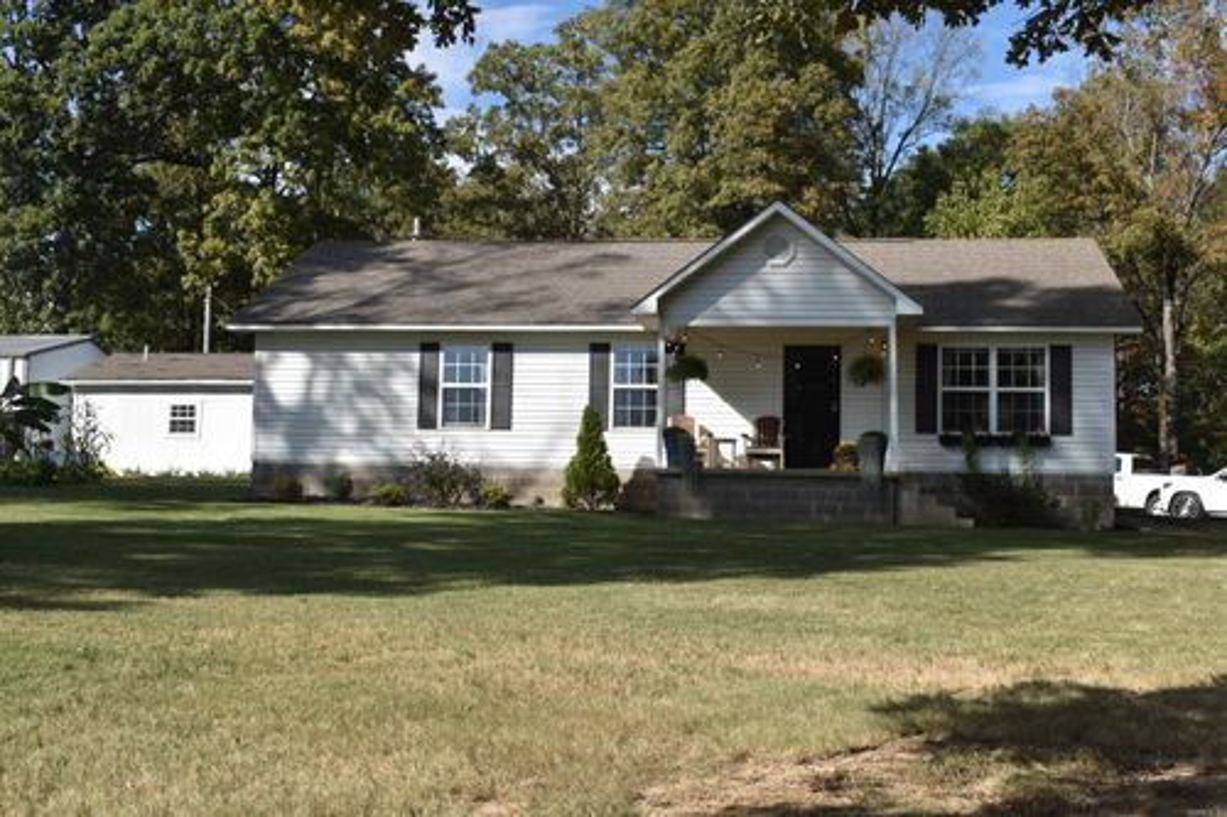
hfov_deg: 43.6
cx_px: 614
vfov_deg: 29.8
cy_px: 408
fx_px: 1533
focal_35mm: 45
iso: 200
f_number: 10
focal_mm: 30
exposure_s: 1/400
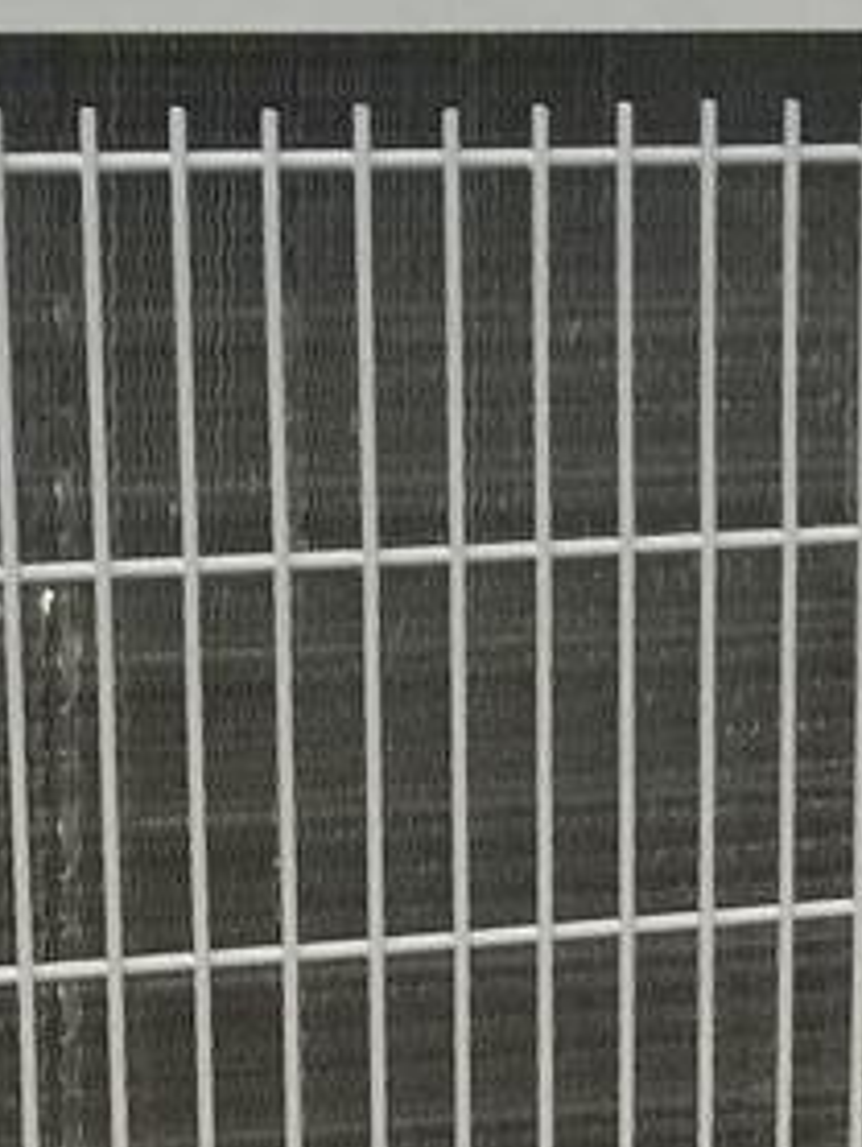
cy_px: 2401
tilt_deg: -23.4
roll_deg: -0.3
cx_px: 511
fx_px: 5636
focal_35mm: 170
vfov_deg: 10.5
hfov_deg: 8.7
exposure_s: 1/30
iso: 32
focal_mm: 4.15
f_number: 2.2
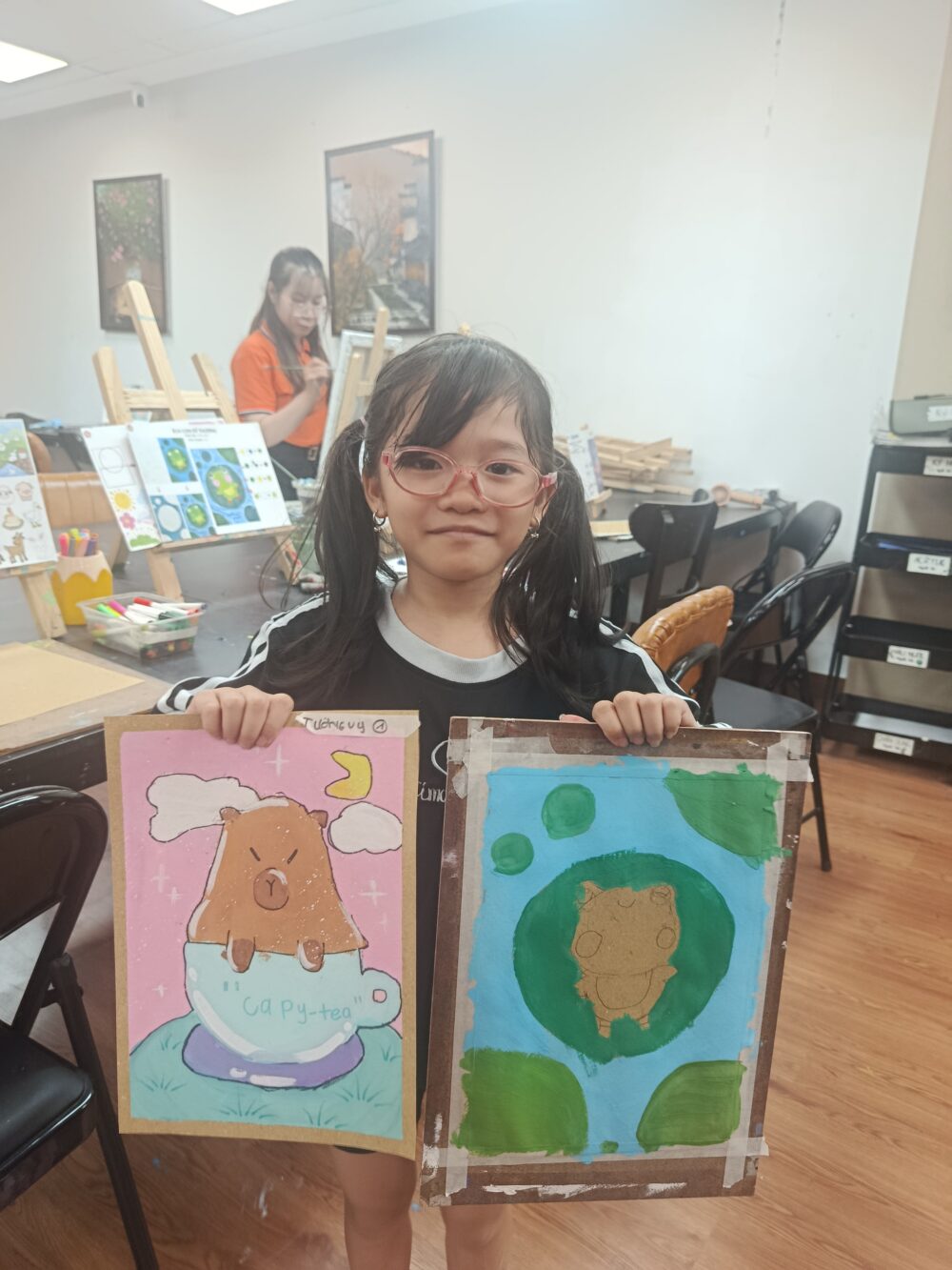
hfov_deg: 56.8
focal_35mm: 24
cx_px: 476
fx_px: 880
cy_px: 635
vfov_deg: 71.6
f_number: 1.7
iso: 575
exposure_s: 1/100
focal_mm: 5.24
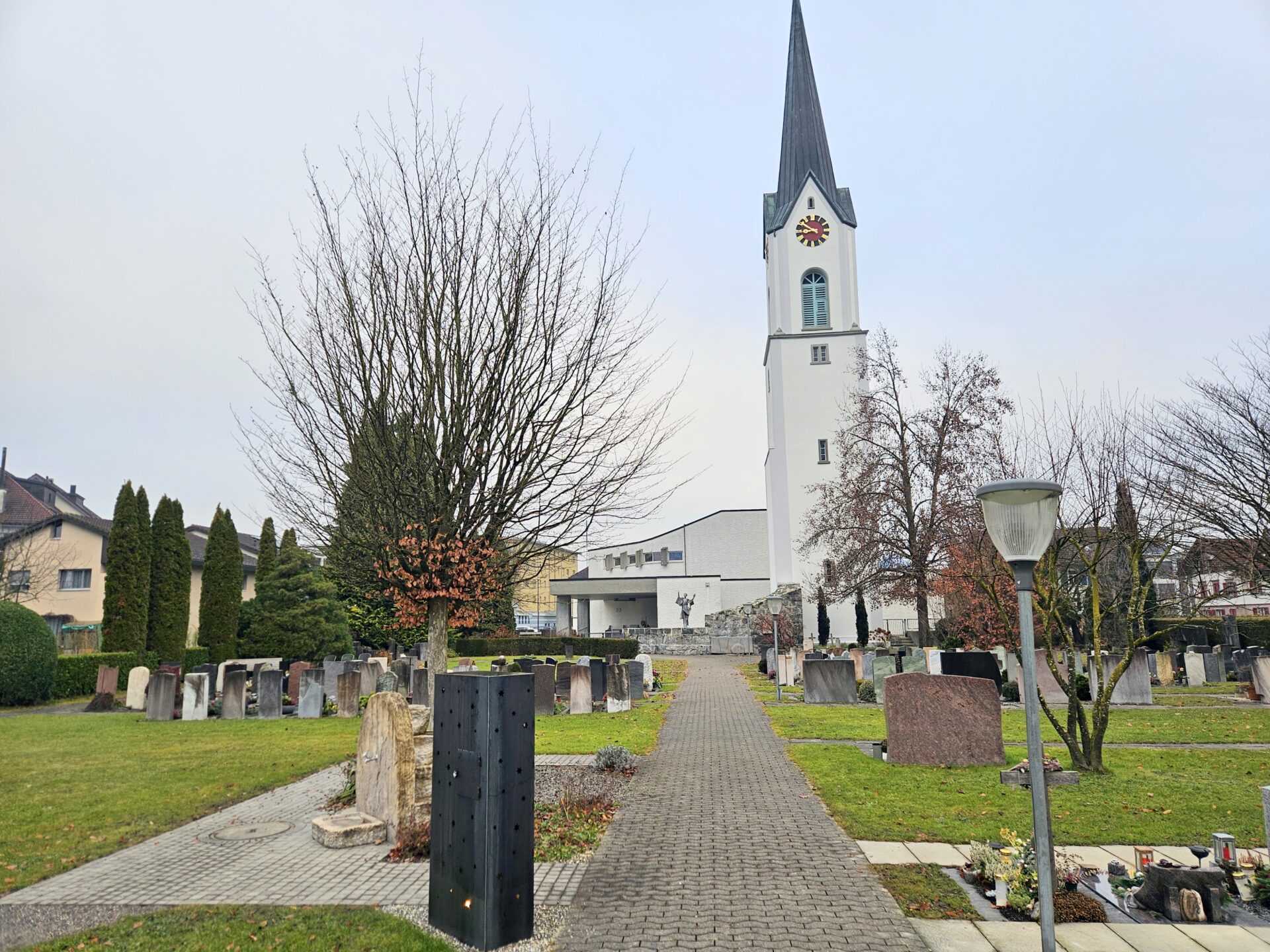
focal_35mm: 23
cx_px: 635
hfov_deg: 73.9
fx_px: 844
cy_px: 476
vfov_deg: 58.9
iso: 25
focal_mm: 5.4
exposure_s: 1/190
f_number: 1.8
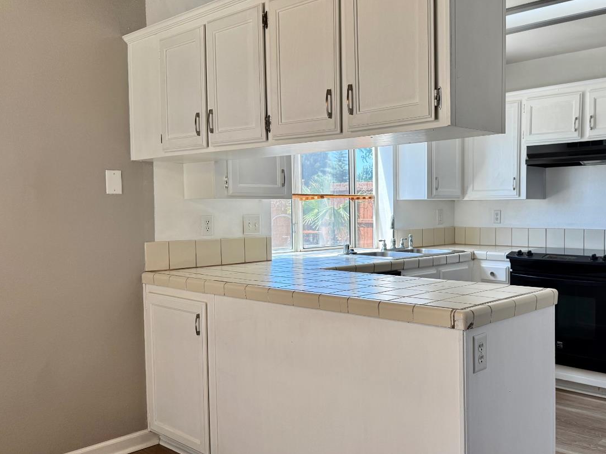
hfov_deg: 54.0
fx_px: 578
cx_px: 414
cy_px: 231
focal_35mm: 33
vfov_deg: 42.9
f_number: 1.78
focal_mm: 6.76
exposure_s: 1/419
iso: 100
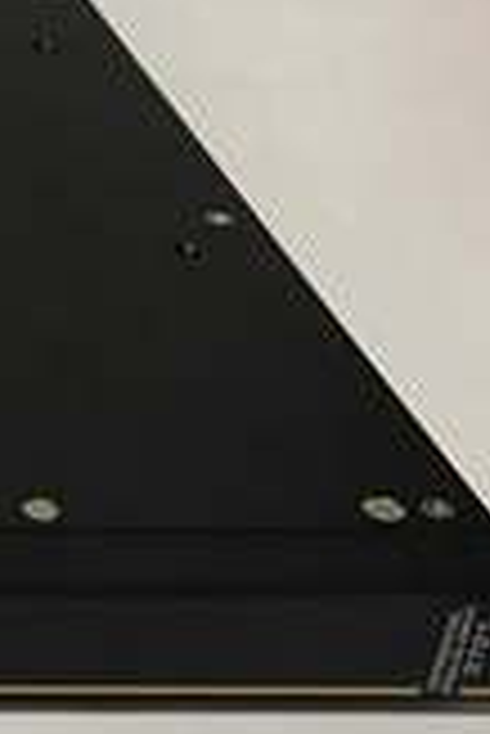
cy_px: 347
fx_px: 2180
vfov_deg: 19.1
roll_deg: -1.2
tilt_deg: -30.3
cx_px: -634
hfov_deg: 11.1
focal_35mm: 107
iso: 32
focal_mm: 3.99
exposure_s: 1/33
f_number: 1.8
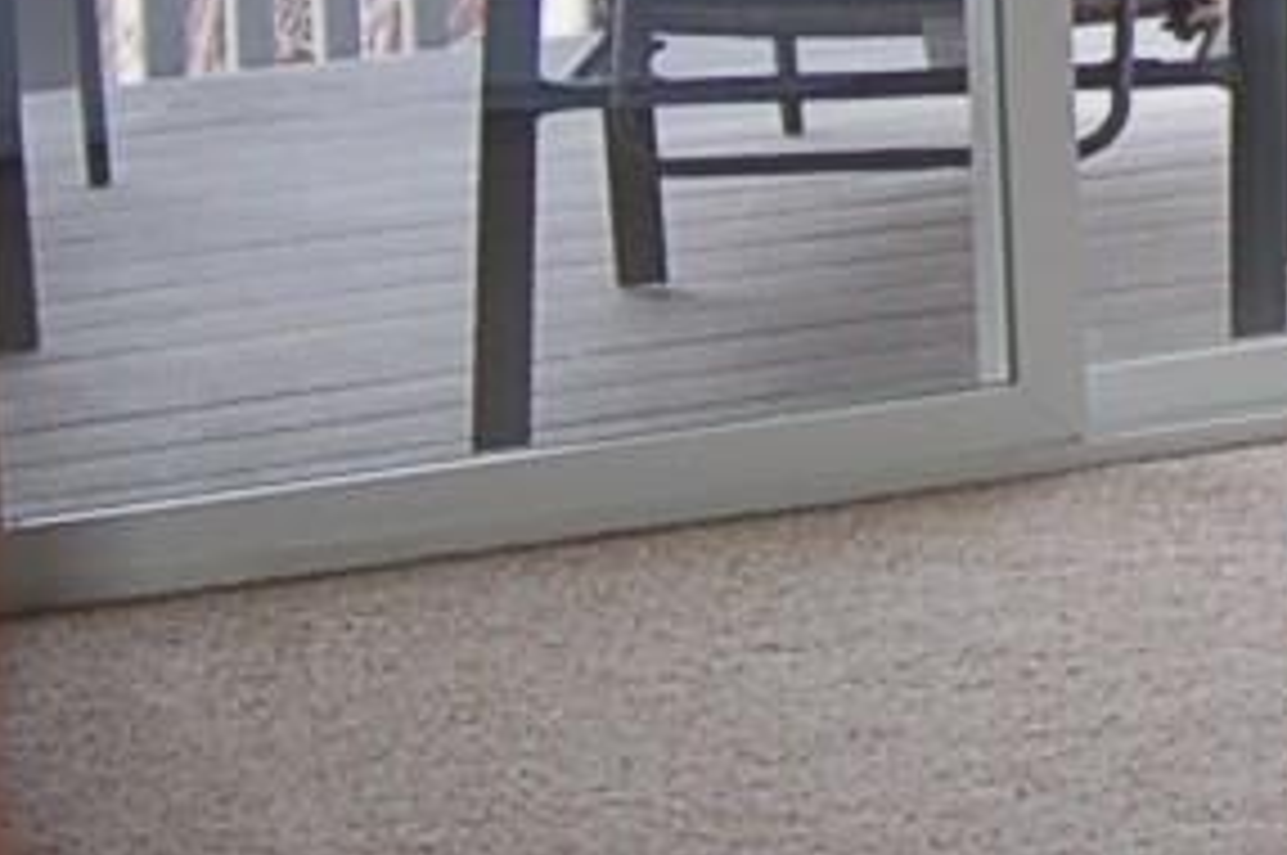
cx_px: 2866
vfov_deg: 6.0
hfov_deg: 8.6
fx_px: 7892
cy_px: -846
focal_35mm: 221
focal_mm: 28
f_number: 3.3
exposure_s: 1/320
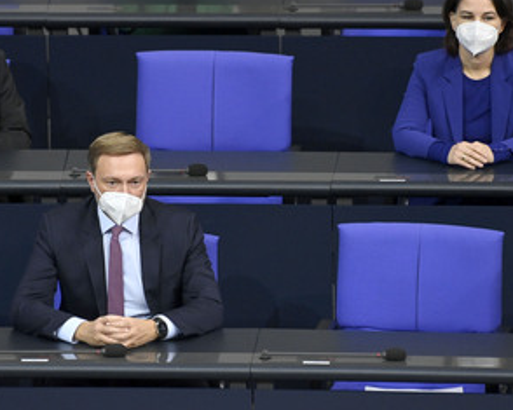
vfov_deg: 2.6
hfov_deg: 3.2
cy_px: 157
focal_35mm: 604
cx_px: 189
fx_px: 9167
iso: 8000
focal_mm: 420
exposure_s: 1/250
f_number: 5.6
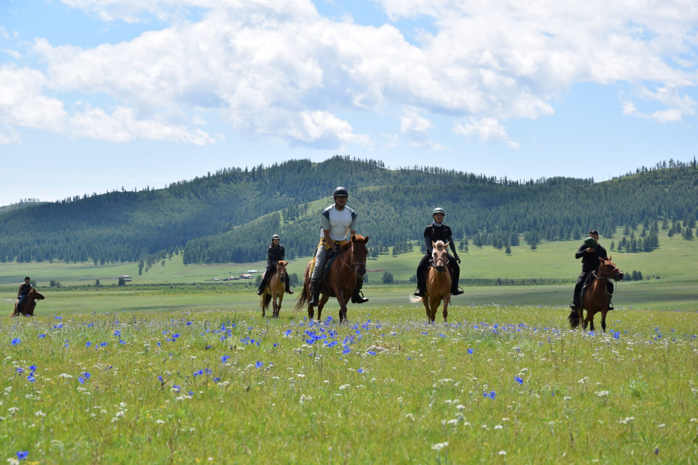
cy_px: 232
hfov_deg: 16.1
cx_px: 349
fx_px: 2472
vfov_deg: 10.8
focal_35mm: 128
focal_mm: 85
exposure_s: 1/500
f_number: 11
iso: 200
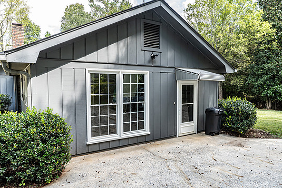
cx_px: 152
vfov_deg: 49.6
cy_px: 96
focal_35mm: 26
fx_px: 204
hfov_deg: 69.3
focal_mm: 24
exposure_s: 1/400
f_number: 5.6
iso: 640
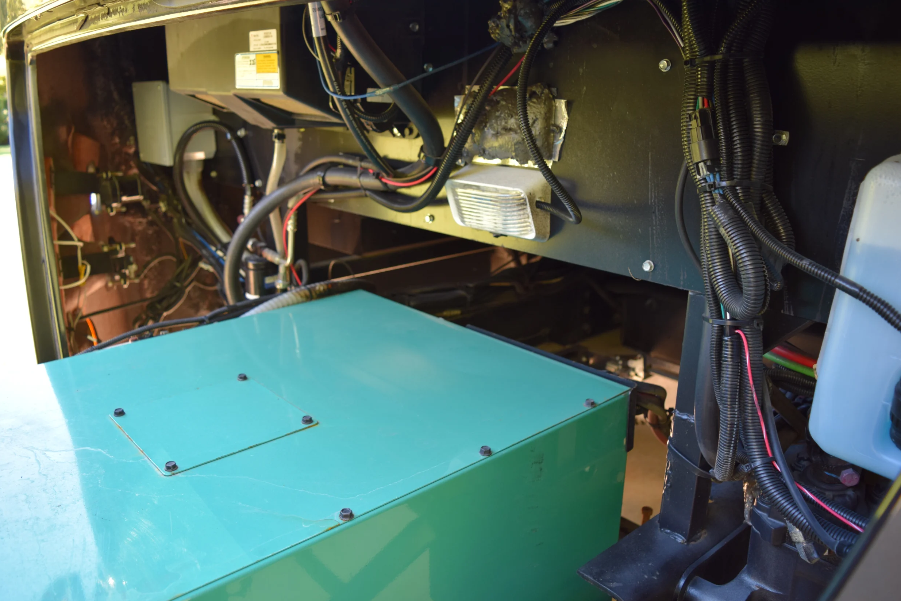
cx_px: 434
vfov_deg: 46.4
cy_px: 311
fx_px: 701
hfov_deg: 65.5
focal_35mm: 28
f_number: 4
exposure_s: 1/60
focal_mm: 18
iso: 500
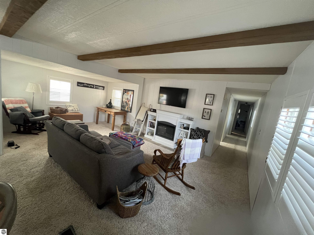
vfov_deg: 89.9
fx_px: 118
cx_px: 157
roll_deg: -7.4
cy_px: 118
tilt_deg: -6.5
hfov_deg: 106.2
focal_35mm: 13
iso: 320
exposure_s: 1/60
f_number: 1.8
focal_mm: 1.57
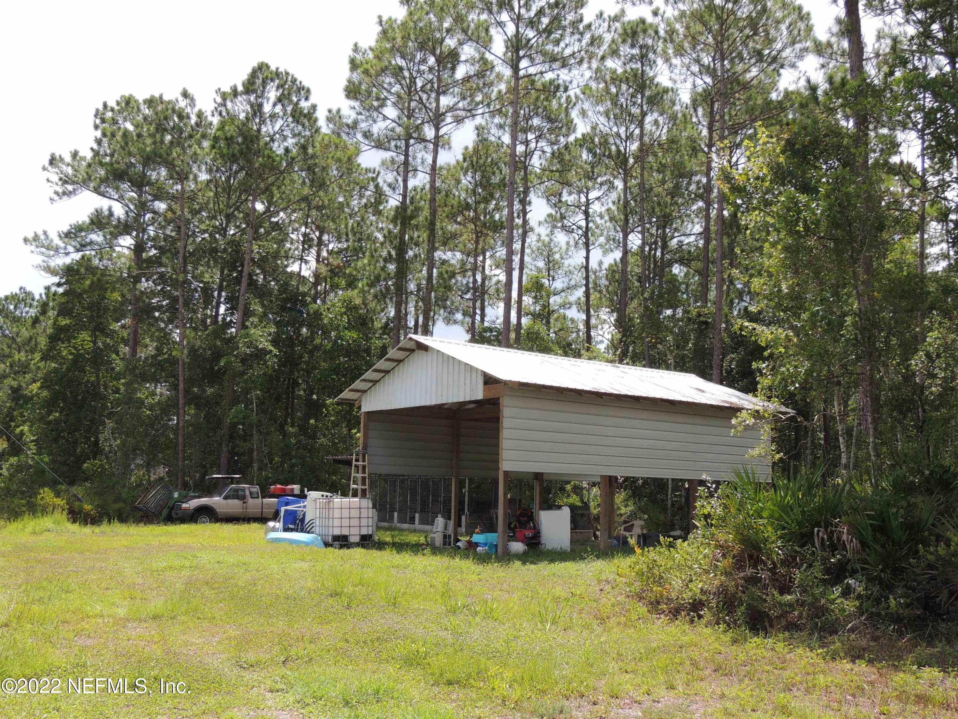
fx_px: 969
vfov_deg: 40.7
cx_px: 479
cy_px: 360
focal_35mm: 35
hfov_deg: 52.6
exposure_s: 1/640
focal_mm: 6.2
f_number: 3.3
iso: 100
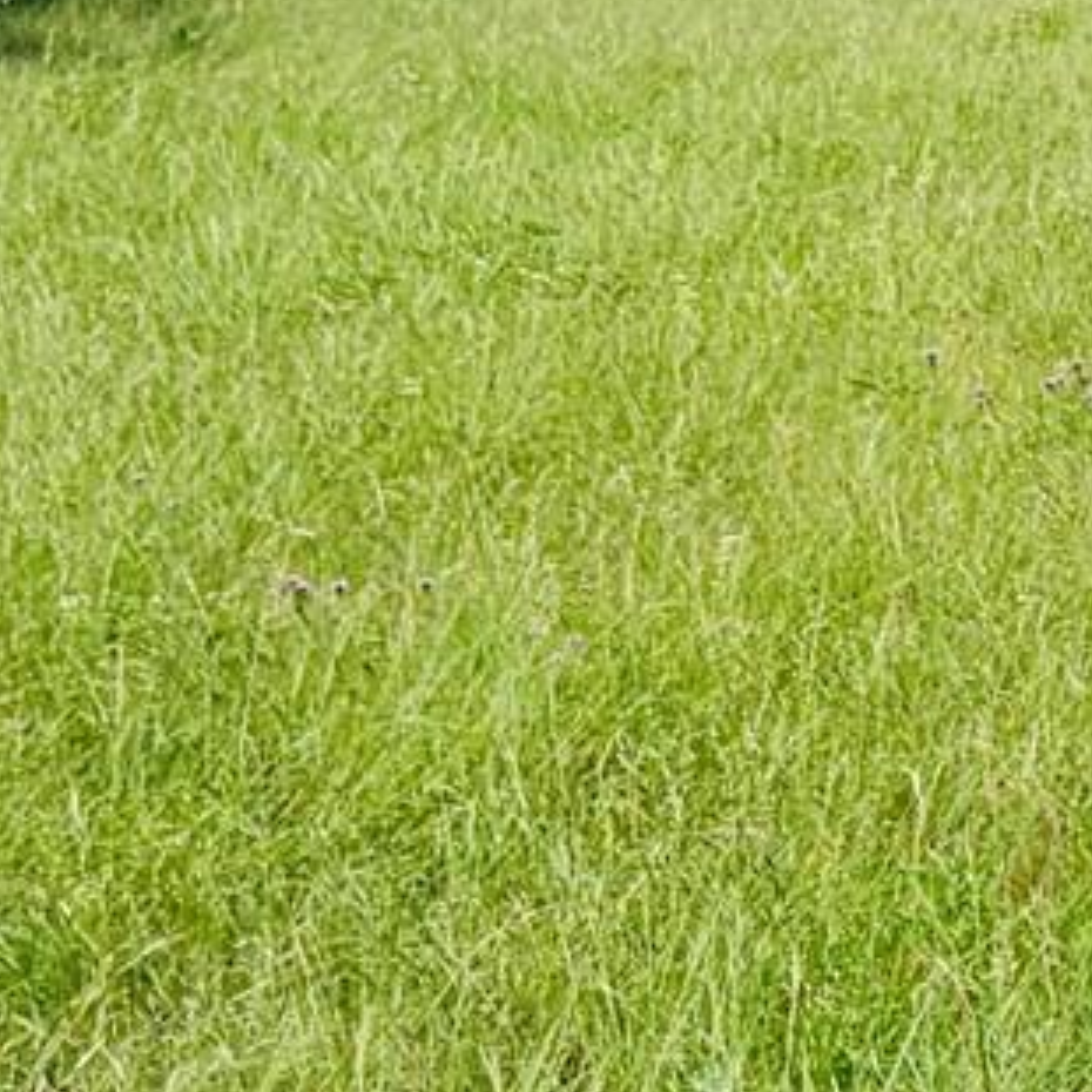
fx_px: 5425
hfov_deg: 10.8
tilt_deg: -0.4
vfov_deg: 11.3
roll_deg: +0.0
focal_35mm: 152
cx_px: 1885
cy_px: -254
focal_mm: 5.96
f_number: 1.6
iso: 50
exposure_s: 1/4950
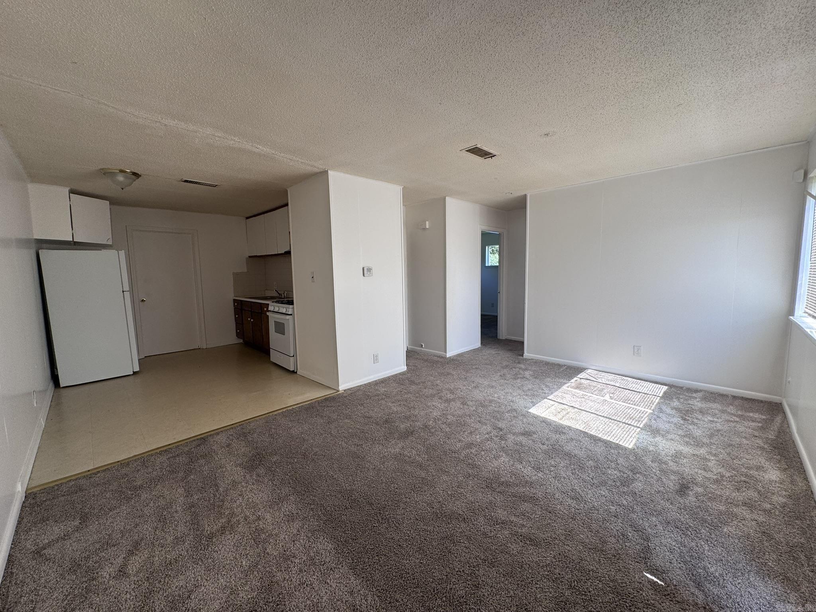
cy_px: 306
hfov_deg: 102.1
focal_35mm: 14
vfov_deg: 85.7
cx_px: 408
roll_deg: +0.6
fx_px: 330
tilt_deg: -6.5
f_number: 2.2
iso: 50
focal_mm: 2.22
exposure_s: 1/99
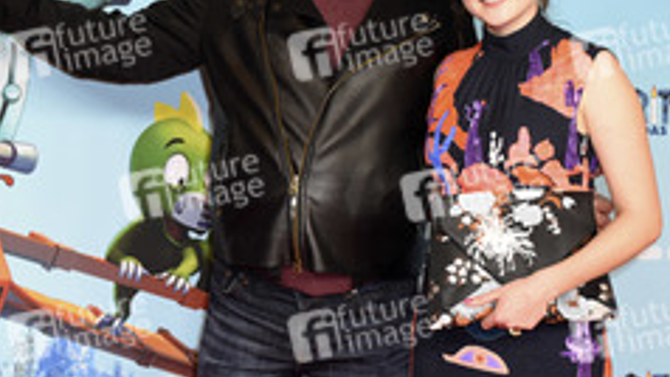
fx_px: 1795
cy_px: 118
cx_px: 117
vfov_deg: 12.0
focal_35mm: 101
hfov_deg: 20.9
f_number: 4.5
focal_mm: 34
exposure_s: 1/160
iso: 1000
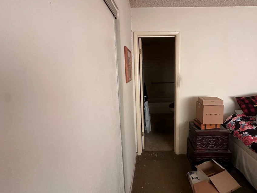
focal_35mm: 17
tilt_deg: -6.1
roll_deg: +1.9
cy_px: 86
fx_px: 126
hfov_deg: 90.2
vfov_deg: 74.5
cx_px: 150
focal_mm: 2.22
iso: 320
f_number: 2.2
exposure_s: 1/62
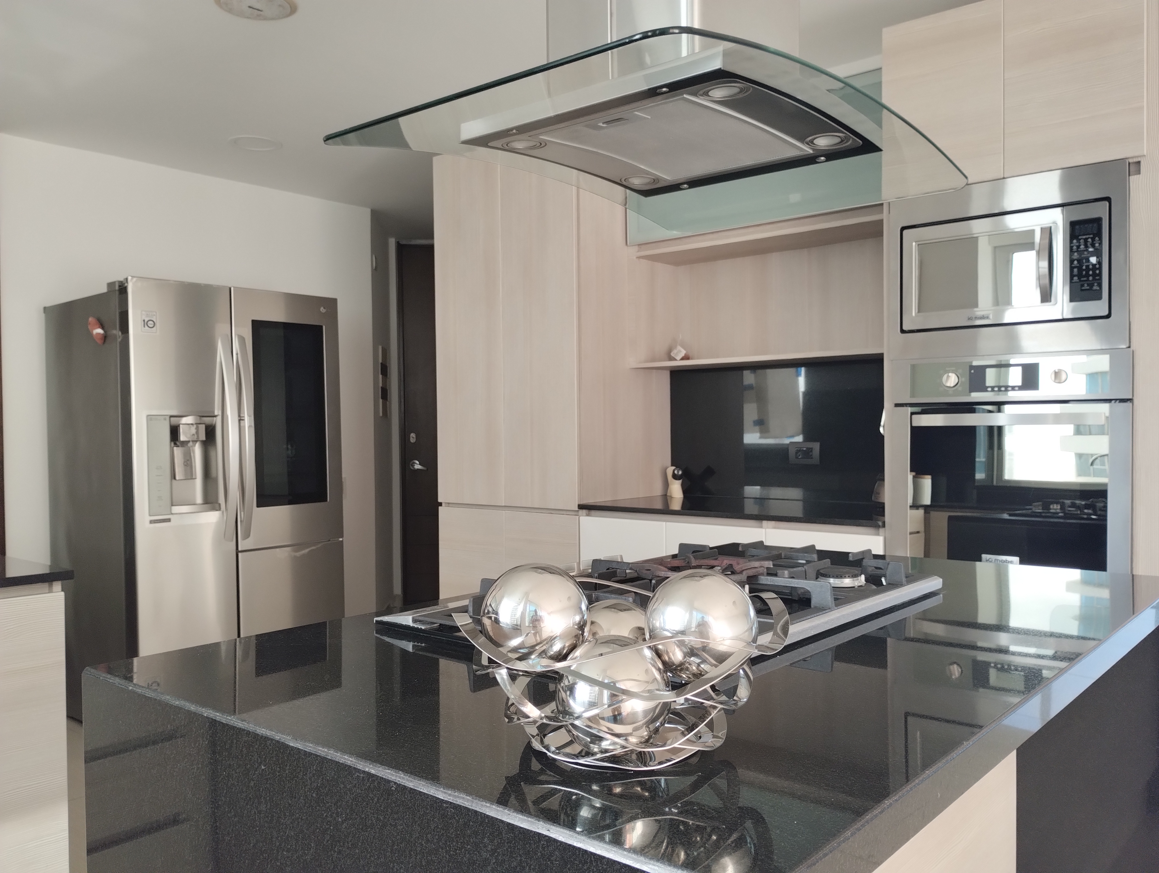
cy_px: 436
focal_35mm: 28
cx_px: 580
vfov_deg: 49.9
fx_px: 939
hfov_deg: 63.4
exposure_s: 1/60
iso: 109
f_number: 1.8
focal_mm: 4.27
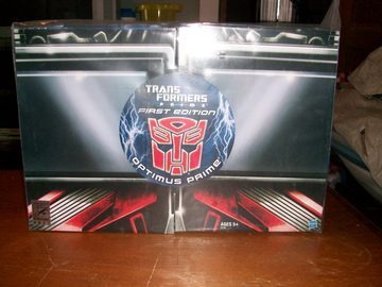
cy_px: 144
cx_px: 191
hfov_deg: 54.0
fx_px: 375
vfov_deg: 41.8
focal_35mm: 34
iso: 160
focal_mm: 5.7
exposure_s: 1/60
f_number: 2.8
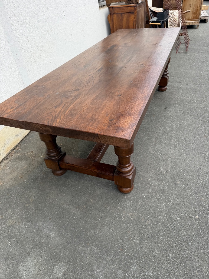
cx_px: 104
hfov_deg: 56.8
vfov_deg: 71.6
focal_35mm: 24
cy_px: 140
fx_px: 193
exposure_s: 1/1192
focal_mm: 6.76
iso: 80
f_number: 1.78
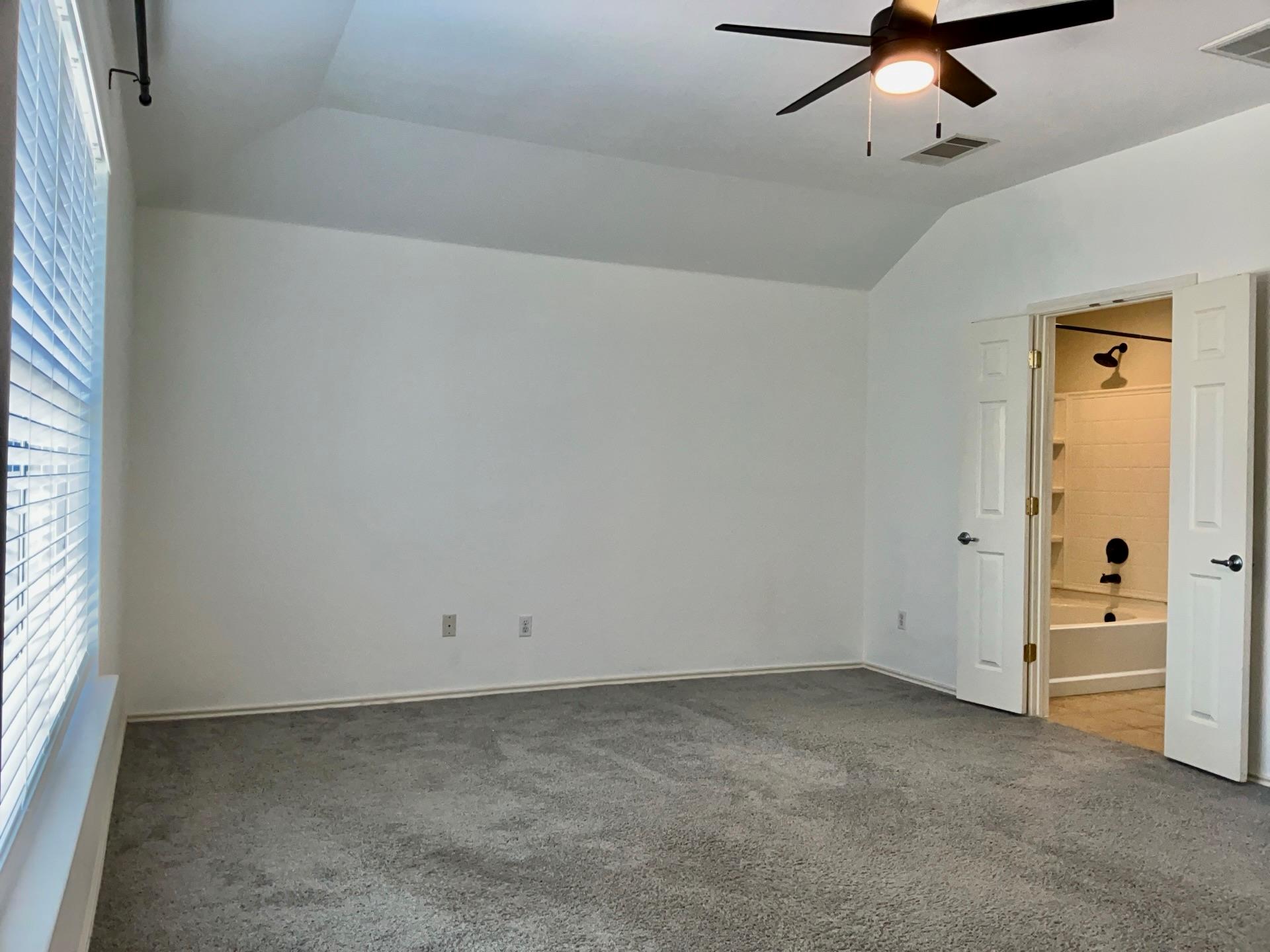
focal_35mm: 27
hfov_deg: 65.3
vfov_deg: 51.4
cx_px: 635
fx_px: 991
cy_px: 476
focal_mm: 3
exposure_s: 1/100
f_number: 1.8
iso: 64
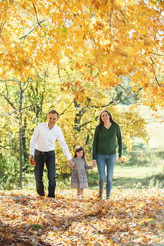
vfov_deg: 21.5
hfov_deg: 14.4
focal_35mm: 95
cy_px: 123
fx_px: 649
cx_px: 82
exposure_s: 1/1000
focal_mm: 95
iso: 500
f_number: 4
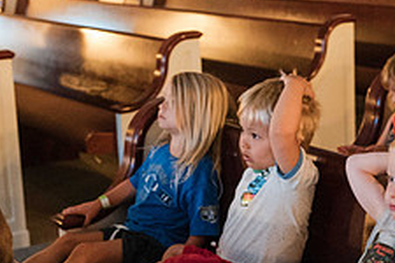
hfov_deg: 21.0
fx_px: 1064
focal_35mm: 97
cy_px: 167
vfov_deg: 14.1
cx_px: 251
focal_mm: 35
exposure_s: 1/40
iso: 6400
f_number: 3.5
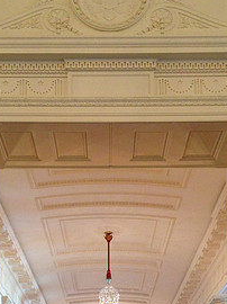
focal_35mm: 71
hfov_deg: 20.7
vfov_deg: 26.1
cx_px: 104
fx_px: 622
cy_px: 302
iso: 200
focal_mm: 4.12
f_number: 2.4
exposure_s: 1/20
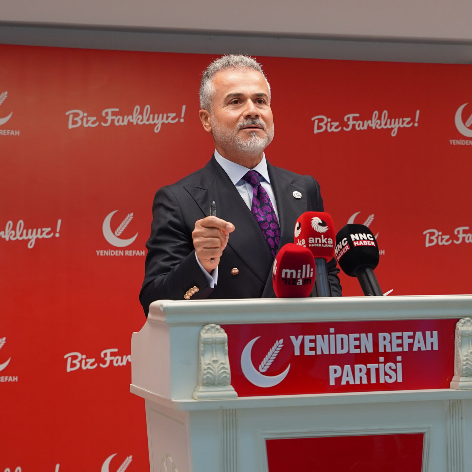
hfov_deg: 33.5
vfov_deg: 33.5
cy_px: 237
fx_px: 785
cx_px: 245
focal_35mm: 51
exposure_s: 1/160
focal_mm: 39.7
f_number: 4
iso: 1000
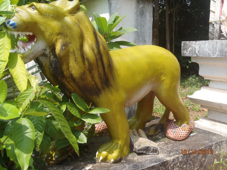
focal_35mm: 36
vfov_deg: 39.7
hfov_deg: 51.4
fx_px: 236
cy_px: 85
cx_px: 114
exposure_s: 1/250
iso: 80
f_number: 4.5
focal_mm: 6.45
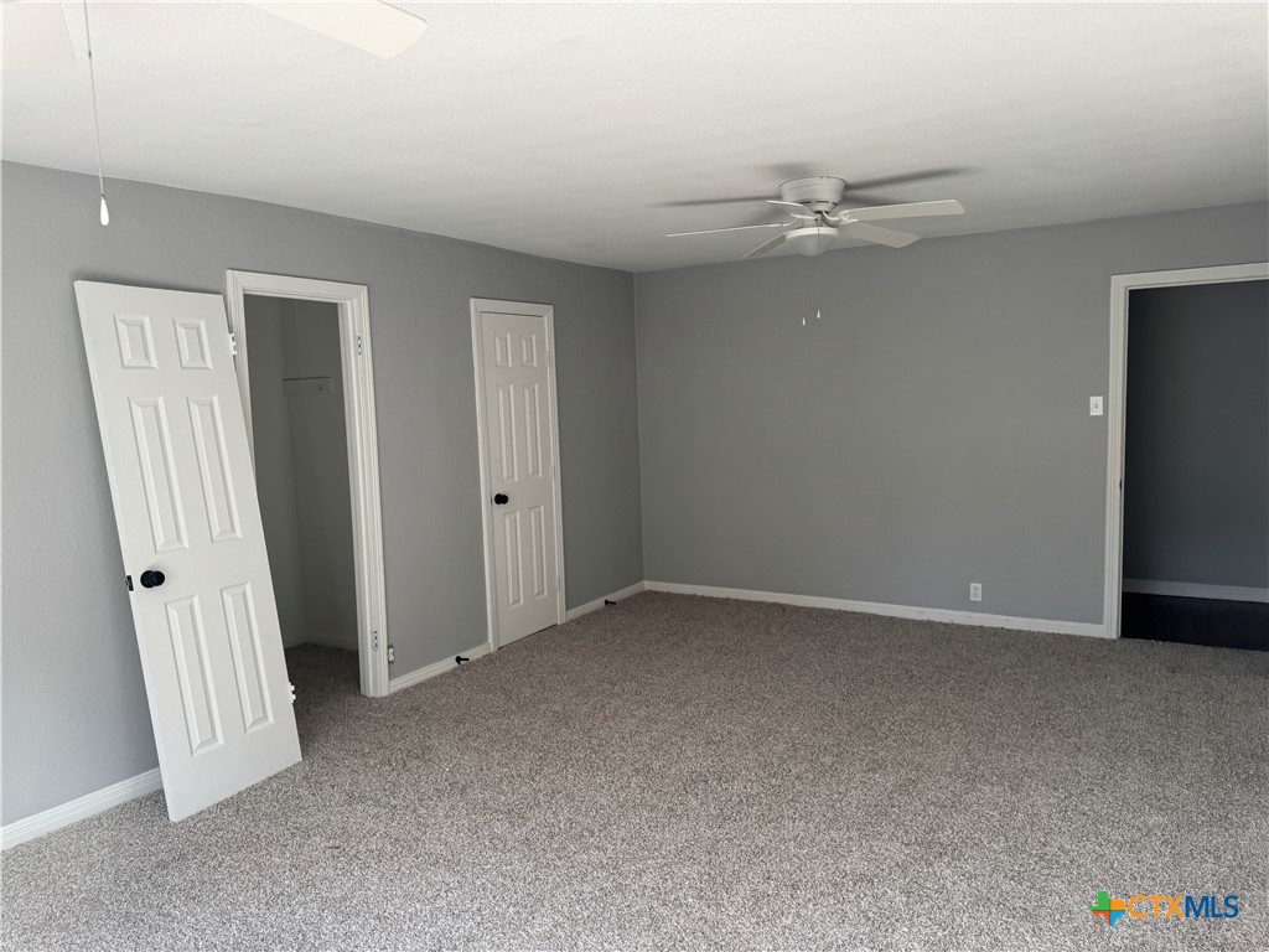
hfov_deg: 71.6
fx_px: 880
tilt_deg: -6.4
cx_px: 634
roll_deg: +1.7
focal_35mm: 24
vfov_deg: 56.8
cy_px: 476
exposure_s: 1/201
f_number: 1.78
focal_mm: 6.76
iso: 64
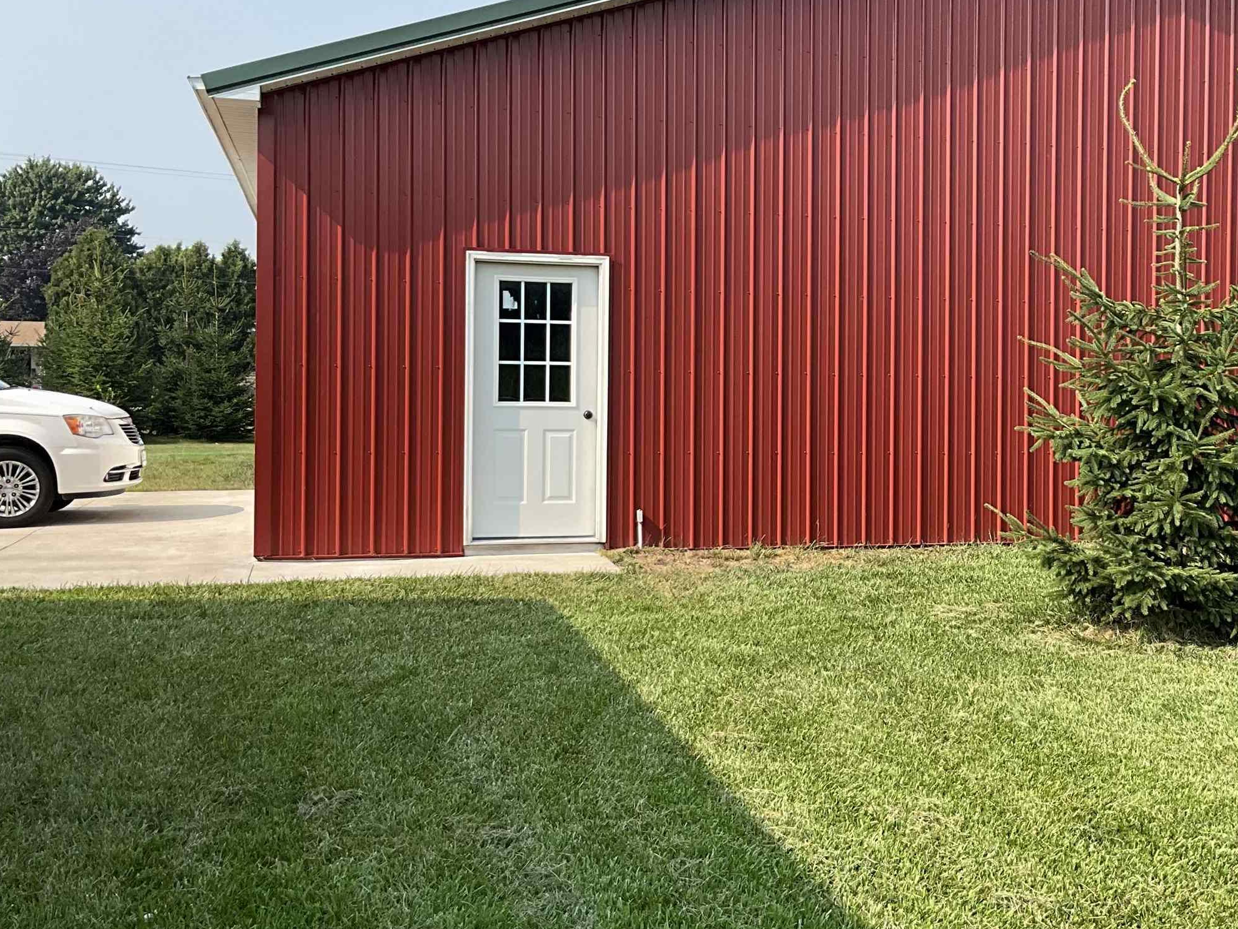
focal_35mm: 45
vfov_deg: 32.1
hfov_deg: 41.4
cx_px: 853
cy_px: 405
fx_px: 1609
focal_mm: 3
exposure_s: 1/1121
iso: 25
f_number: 1.8
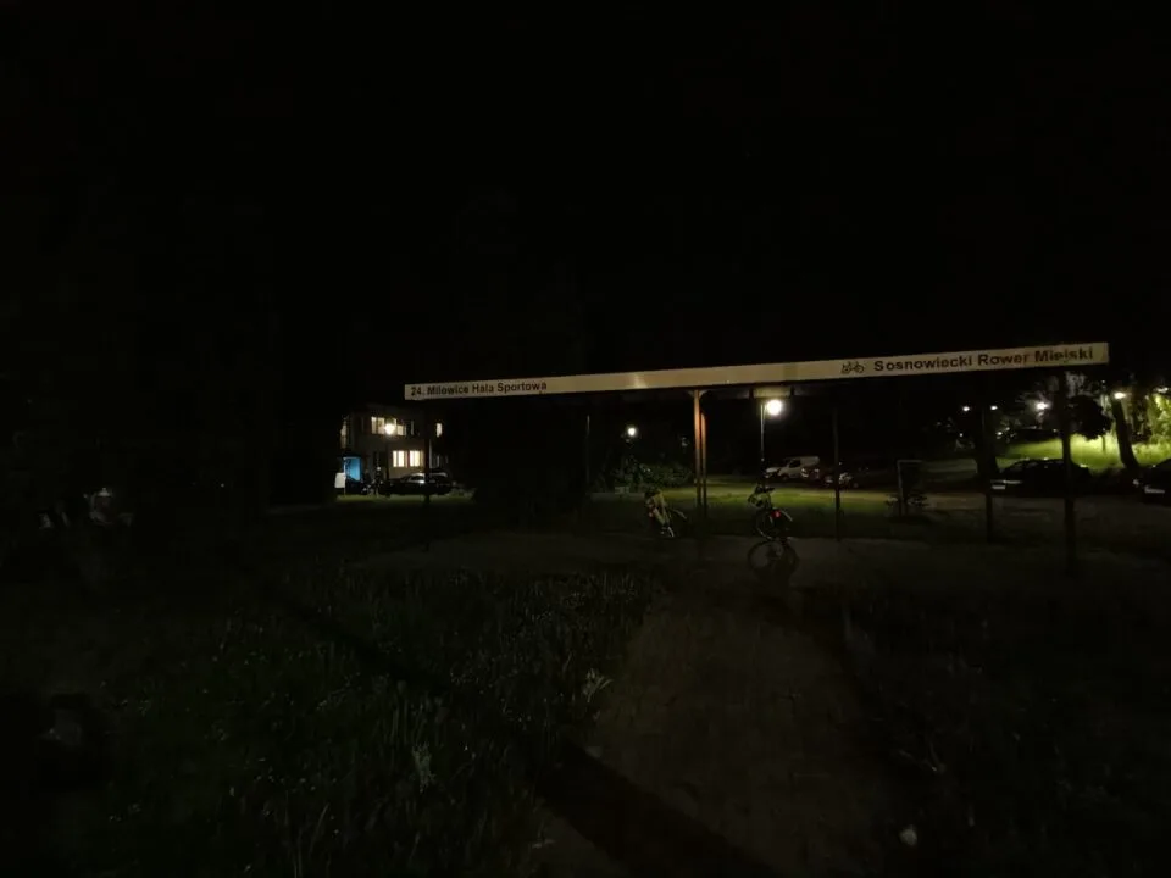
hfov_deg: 94.5
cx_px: 586
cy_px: 439
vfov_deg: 78.1
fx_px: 541
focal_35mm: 16
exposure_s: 1/10
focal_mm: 2.78
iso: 2500
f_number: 2.2
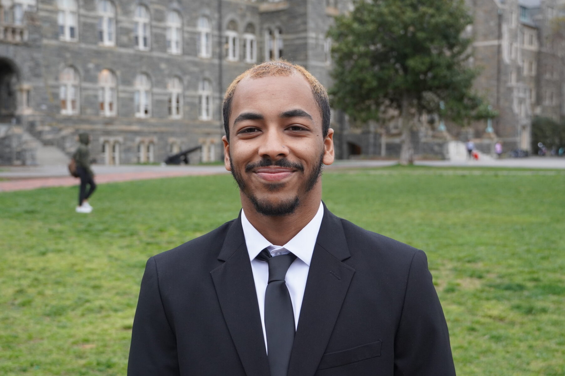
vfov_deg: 23.4
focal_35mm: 58
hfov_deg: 34.5
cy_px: 207
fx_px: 910
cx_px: 291
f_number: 4.5
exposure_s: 1/160
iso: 640
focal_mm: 34
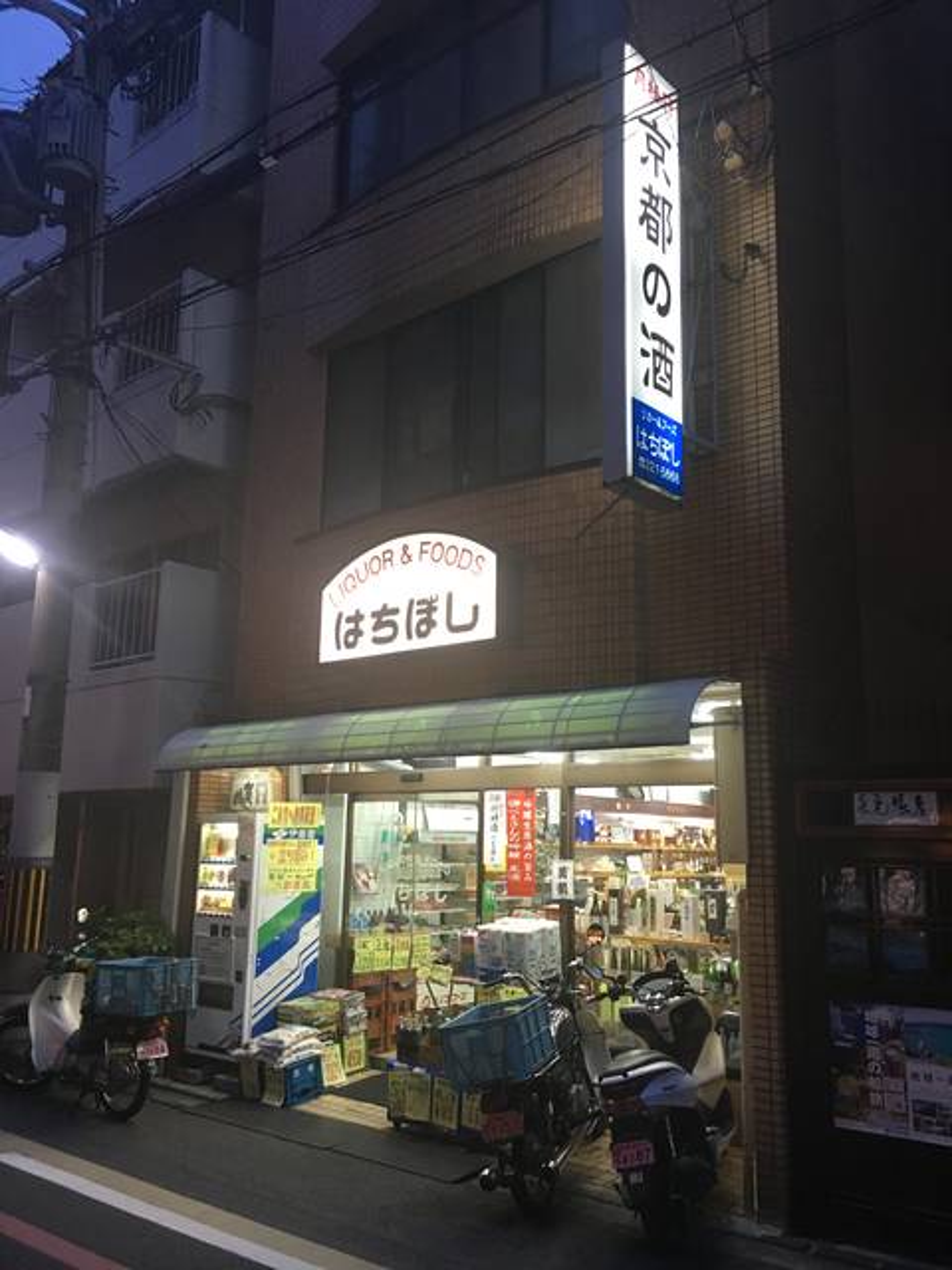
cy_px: 635
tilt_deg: +11.1
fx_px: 1063
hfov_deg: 48.2
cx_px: 476
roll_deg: -0.2
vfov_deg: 61.7
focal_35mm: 29
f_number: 2.2
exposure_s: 1/30
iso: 100
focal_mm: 4.15
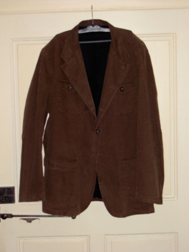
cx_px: 94
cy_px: 126
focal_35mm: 69
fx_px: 502
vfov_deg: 28.2
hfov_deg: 21.3
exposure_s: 1/80
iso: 100
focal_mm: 14.2
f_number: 3.7
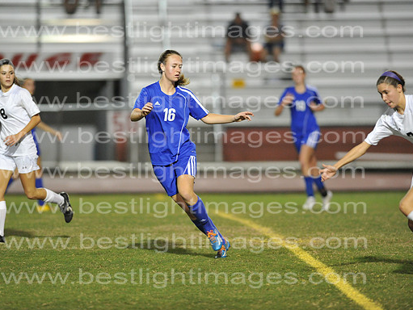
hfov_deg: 6.1
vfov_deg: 4.6
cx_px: 184
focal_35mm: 327
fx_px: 3904
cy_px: 155
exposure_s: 1/400
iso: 5000
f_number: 3.2
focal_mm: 300
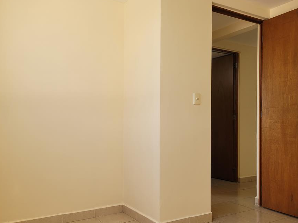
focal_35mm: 31
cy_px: 130
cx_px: 124
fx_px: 267
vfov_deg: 45.3
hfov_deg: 58.0
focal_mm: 5.4
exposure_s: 1/211
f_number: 1.8
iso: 40
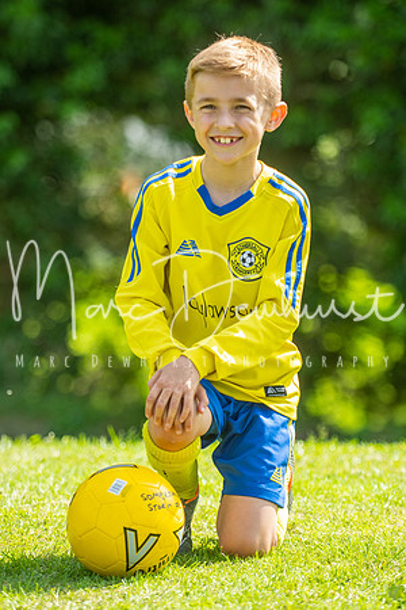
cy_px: 305
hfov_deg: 6.5
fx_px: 3552
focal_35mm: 210
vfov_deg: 9.8
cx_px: 203
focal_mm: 140
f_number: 3.2
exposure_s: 1/1000
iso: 250
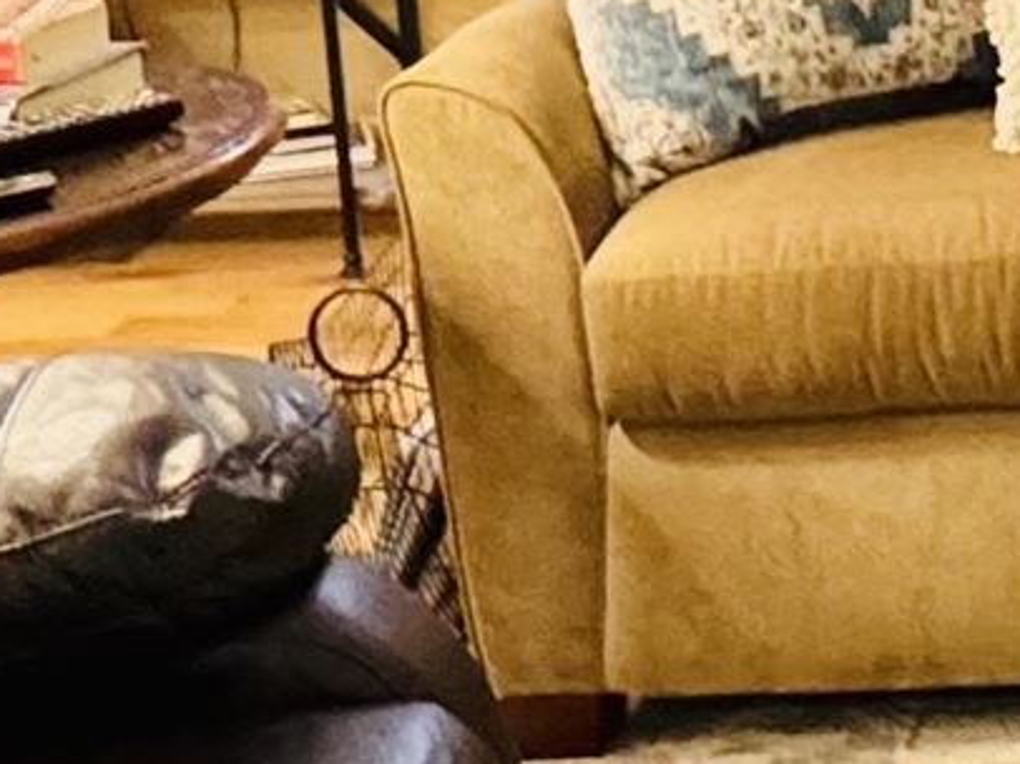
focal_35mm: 106
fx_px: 3122
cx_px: 1534
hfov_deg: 16.8
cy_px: -188
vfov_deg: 13.5
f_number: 2.2
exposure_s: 1/60
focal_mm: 2.22
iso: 1000
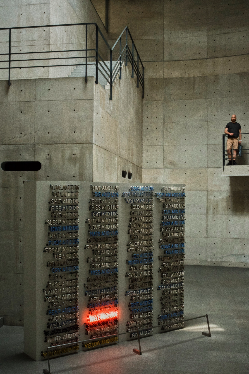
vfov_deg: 47.4
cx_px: 124
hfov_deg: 32.6
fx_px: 425
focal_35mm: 41
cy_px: 187
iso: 5000
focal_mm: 27
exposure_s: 1/40
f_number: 16
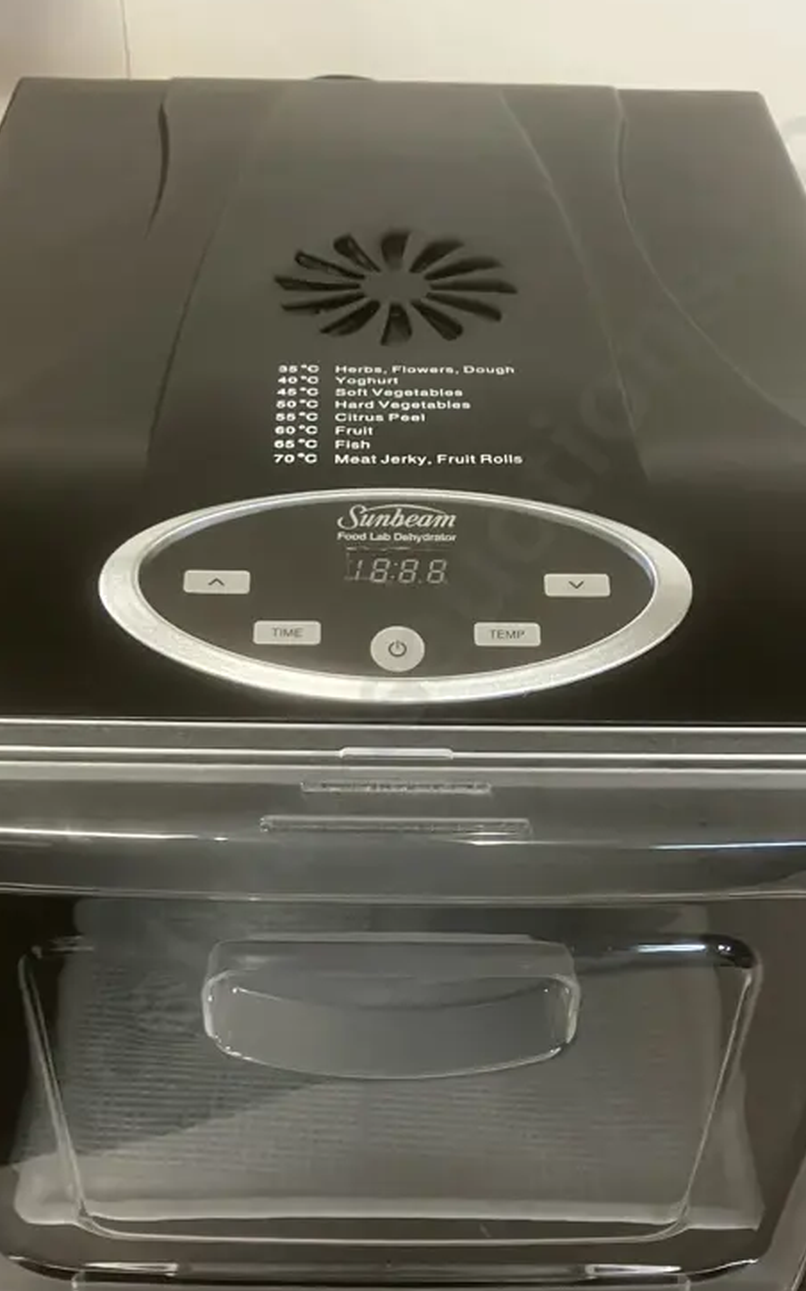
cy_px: 717
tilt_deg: -42.7
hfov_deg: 30.5
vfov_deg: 47.1
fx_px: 1477
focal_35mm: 42
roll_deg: -2.5
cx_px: 378
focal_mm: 3.99
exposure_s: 1/50
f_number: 1.8
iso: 320
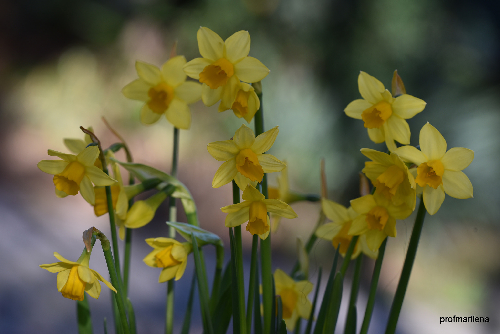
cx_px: 250
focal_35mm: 150
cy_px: 167
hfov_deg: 13.7
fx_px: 2084
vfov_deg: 9.2
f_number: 8
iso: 400
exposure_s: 1/250
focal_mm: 150
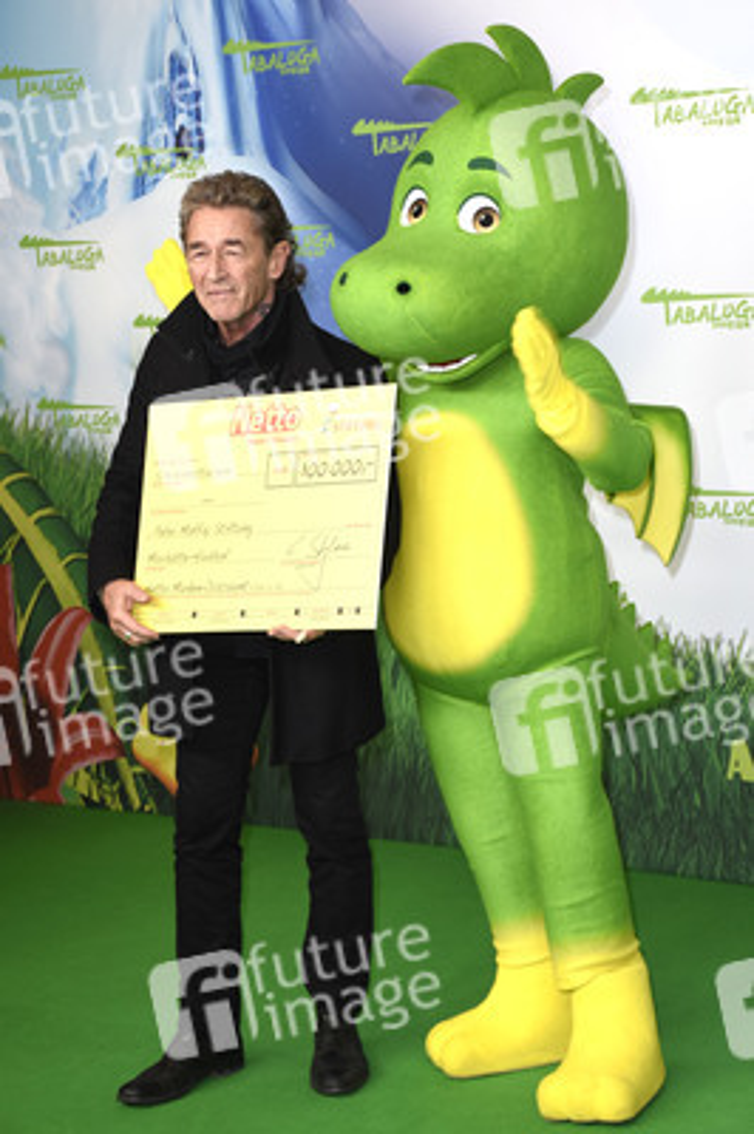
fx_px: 2643
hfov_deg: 16.2
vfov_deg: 24.2
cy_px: 567
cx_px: 377
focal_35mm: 84
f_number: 5.6
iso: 500
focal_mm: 56
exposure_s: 1/125
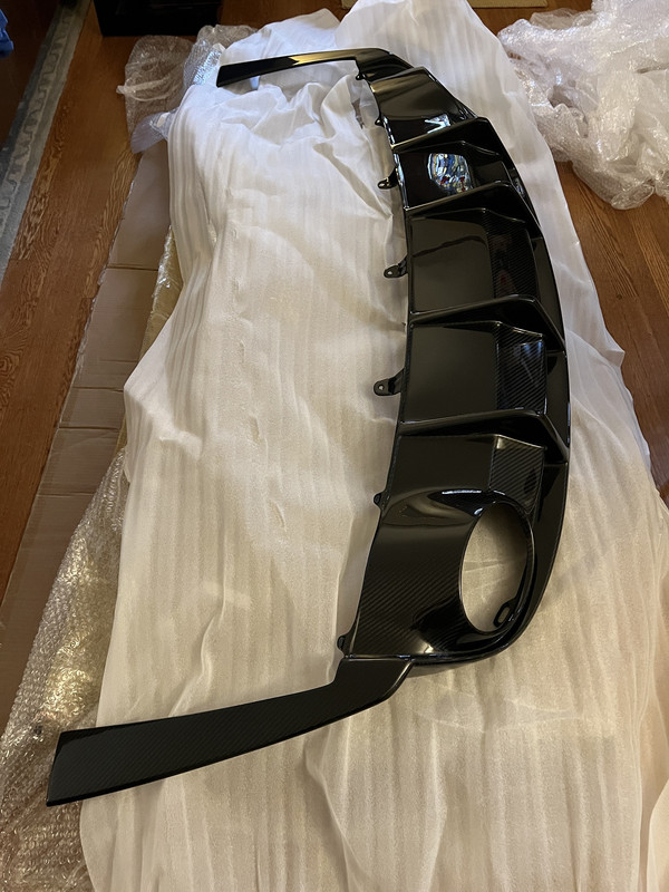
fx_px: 670
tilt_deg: -57.2
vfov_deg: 67.3
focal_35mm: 26
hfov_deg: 53.1
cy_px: 446
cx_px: 334
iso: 640
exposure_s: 1/38
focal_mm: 5.7
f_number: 1.5
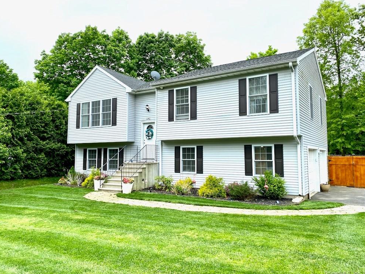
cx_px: 186
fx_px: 285
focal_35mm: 27
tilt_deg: +5.2
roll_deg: -0.4
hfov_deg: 65.3
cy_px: 134
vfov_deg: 51.4
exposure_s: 1/711
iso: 32
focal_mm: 4.25
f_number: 1.8
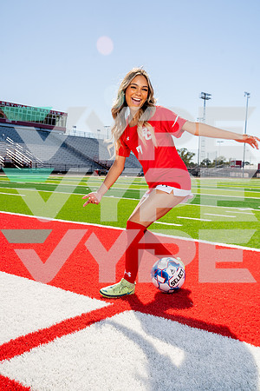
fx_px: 422
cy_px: 196
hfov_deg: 34.2
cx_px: 130
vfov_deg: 49.6
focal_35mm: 39
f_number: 7.1
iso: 100
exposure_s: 1/250
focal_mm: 39
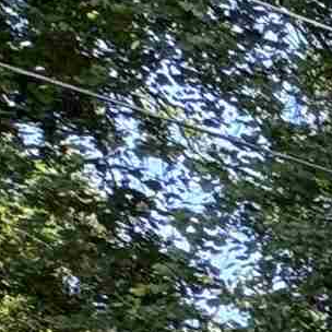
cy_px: 1028
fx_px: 1356
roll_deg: -2.0
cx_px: 1582
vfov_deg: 10.0
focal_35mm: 125
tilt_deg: +2.9
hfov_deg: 6.7
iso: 40
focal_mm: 2.22
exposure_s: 1/277
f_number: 2.2
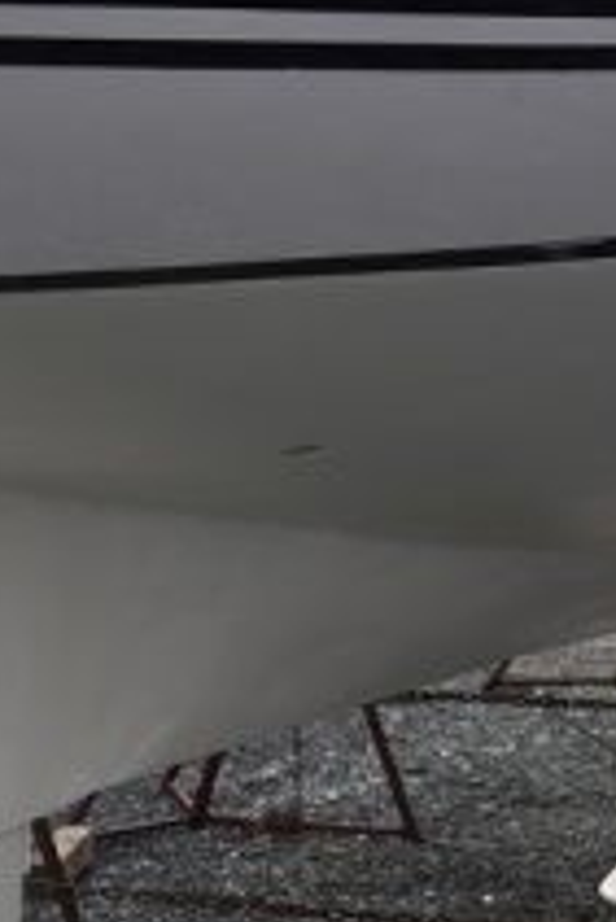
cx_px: 2
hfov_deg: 12.6
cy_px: 918
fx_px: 2767
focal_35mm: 108
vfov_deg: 18.4
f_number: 8
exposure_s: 1/250
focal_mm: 38
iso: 200
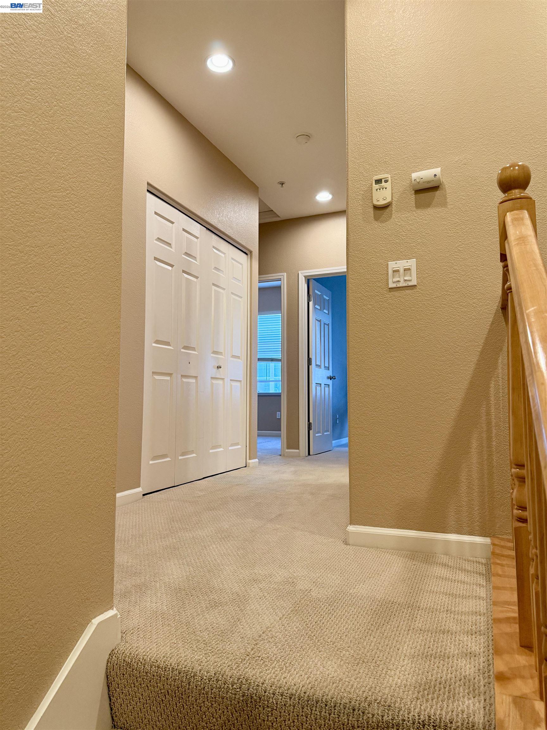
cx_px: 274
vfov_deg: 71.6
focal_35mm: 24
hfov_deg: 56.8
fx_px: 506
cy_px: 365
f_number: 1.78
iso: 320
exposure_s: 1/120
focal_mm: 6.76
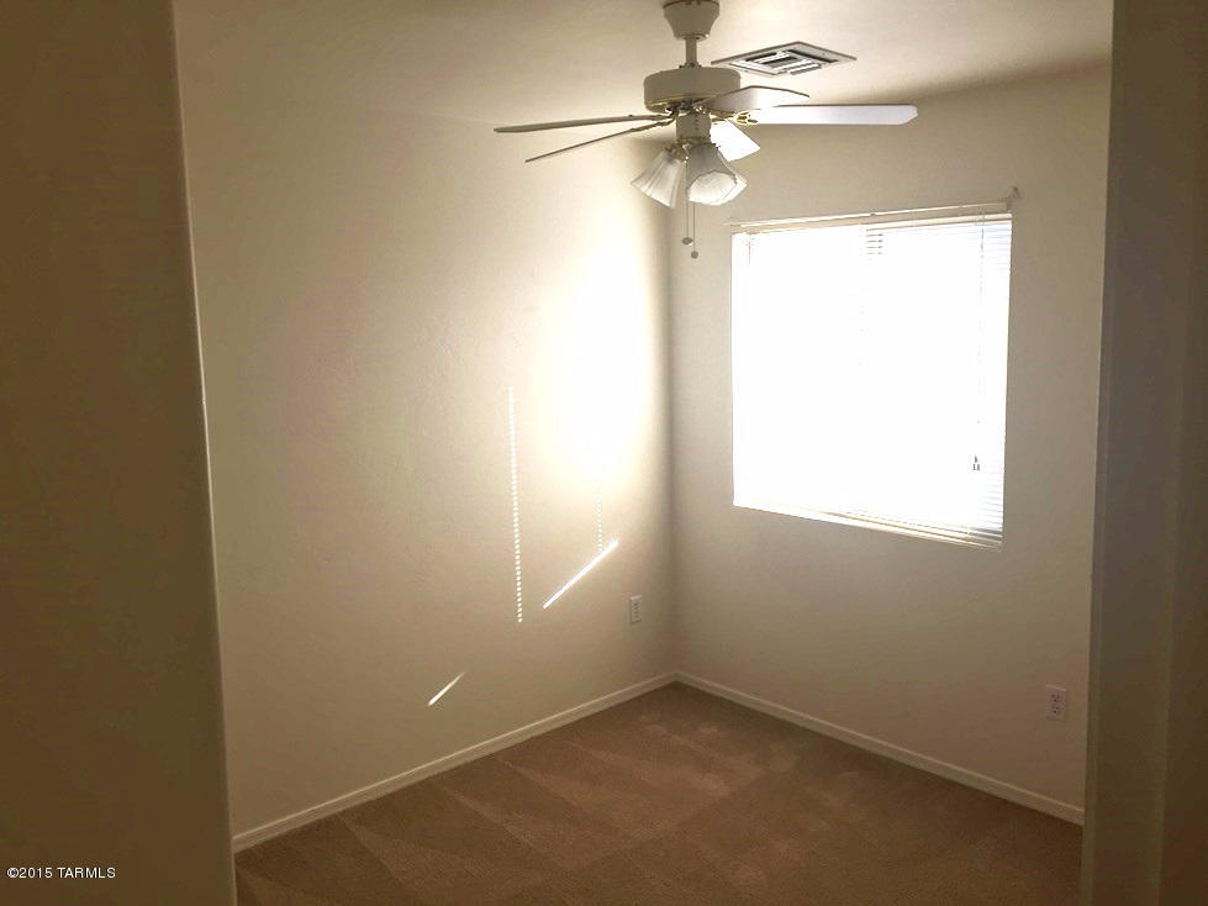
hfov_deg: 61.7
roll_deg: +0.5
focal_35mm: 29
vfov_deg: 48.2
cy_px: 453
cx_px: 604
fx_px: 1012
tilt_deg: -6.3
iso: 32
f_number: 2.2
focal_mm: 4.15
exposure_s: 1/359
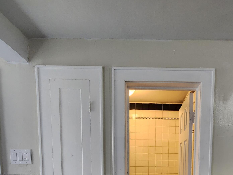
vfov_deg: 41.6
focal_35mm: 28
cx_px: 155
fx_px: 188
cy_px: 184
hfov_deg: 61.9
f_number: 2.2
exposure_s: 1/60
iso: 200
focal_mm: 2.2
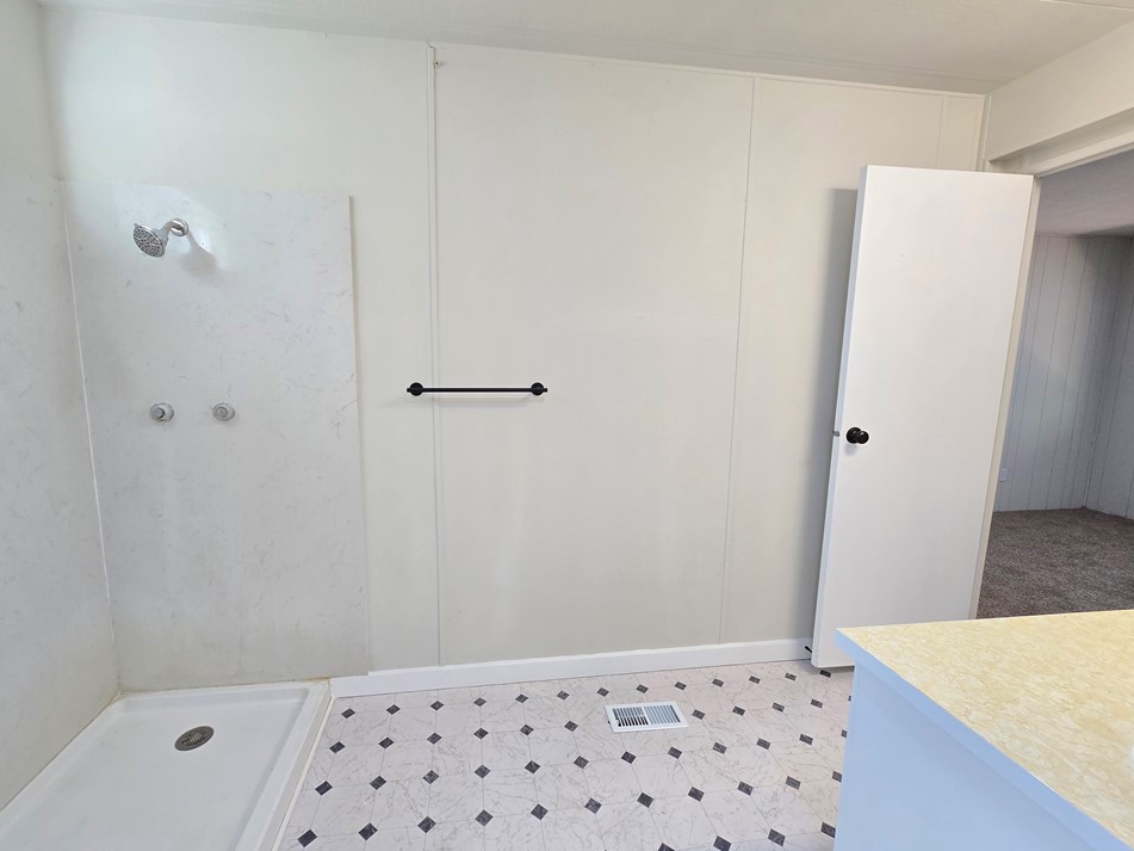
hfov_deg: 102.0
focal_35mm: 14
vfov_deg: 85.7
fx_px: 459
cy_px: 433
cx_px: 534
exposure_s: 1/60
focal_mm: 2.2
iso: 125
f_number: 2.2
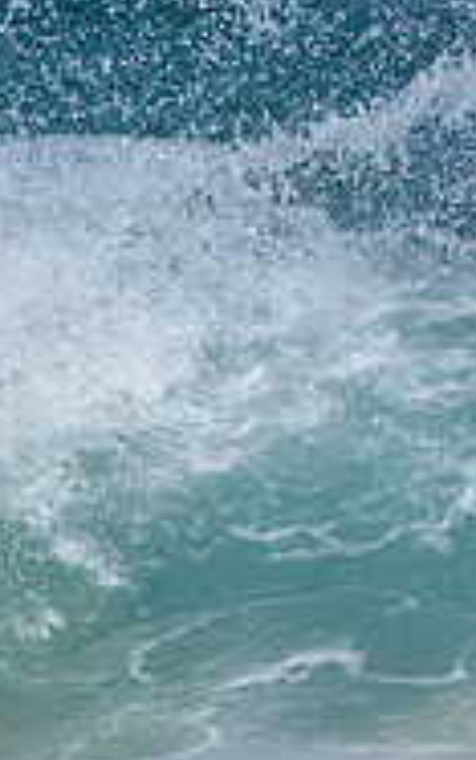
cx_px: -741
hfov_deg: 0.7
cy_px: 351
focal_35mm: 1935
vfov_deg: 1.1
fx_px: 40132
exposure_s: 1/2000
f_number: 5.6
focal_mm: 500
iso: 100
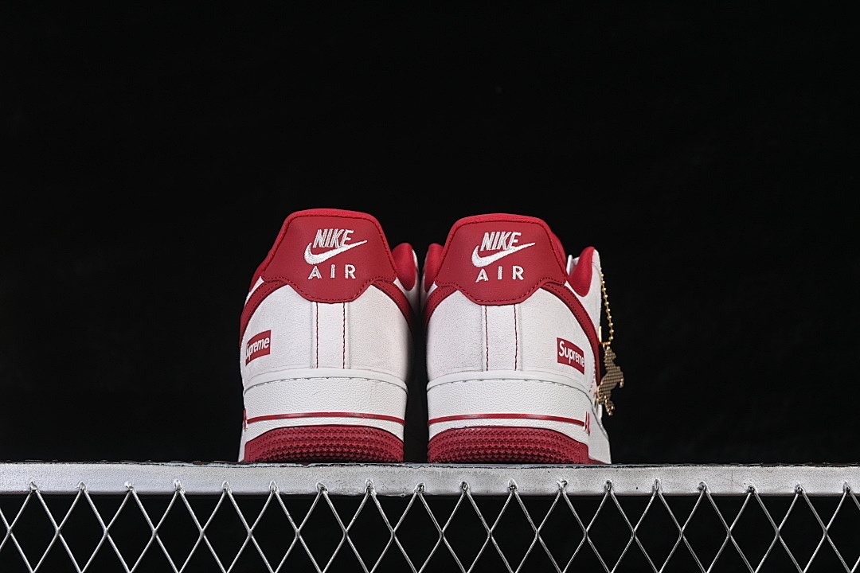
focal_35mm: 75
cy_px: 286
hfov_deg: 27.0
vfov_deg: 18.2
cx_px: 430
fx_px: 1792
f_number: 8
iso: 160
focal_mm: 50
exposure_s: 1/80
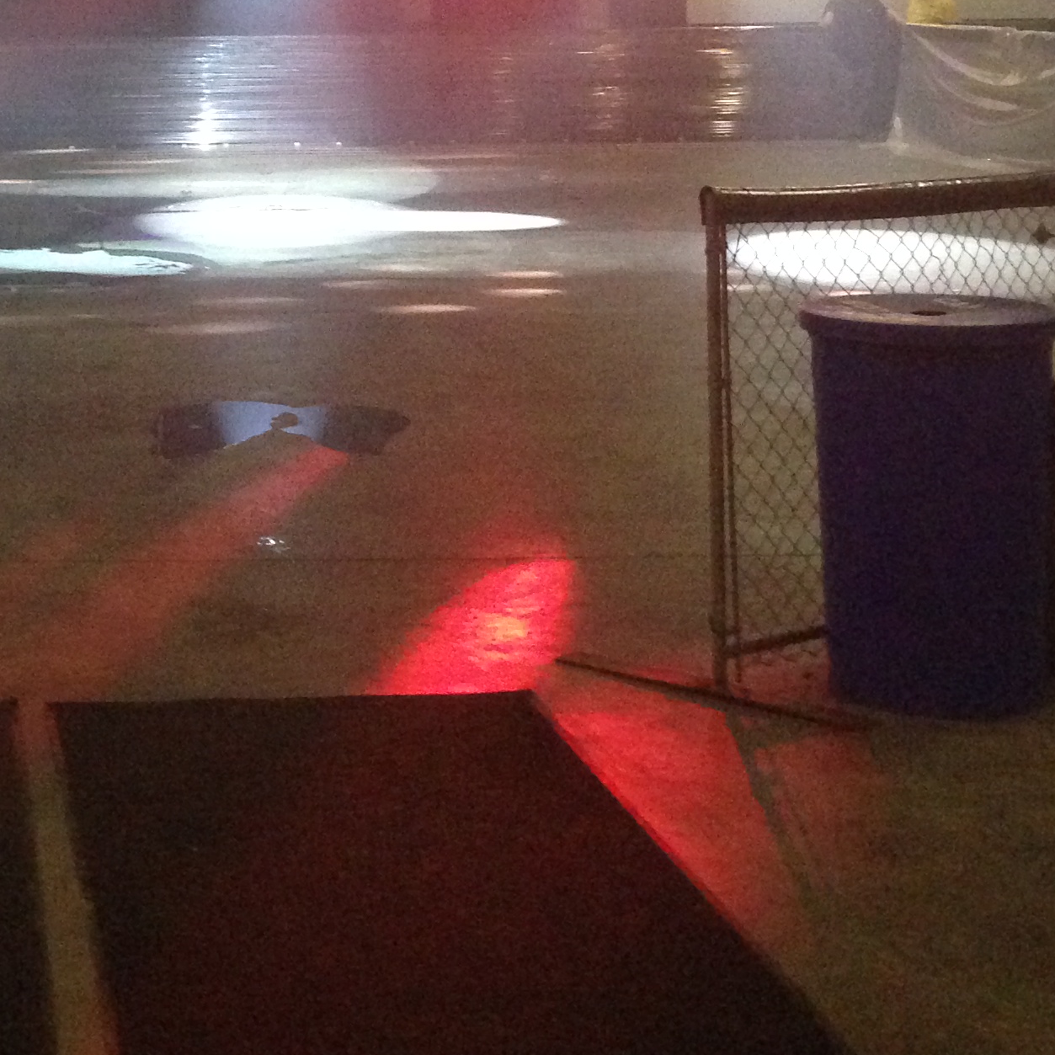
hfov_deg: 22.1
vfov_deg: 22.1
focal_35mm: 76
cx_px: 54
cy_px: 71
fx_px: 2621
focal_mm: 4.12
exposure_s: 1/15
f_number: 2.4
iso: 500
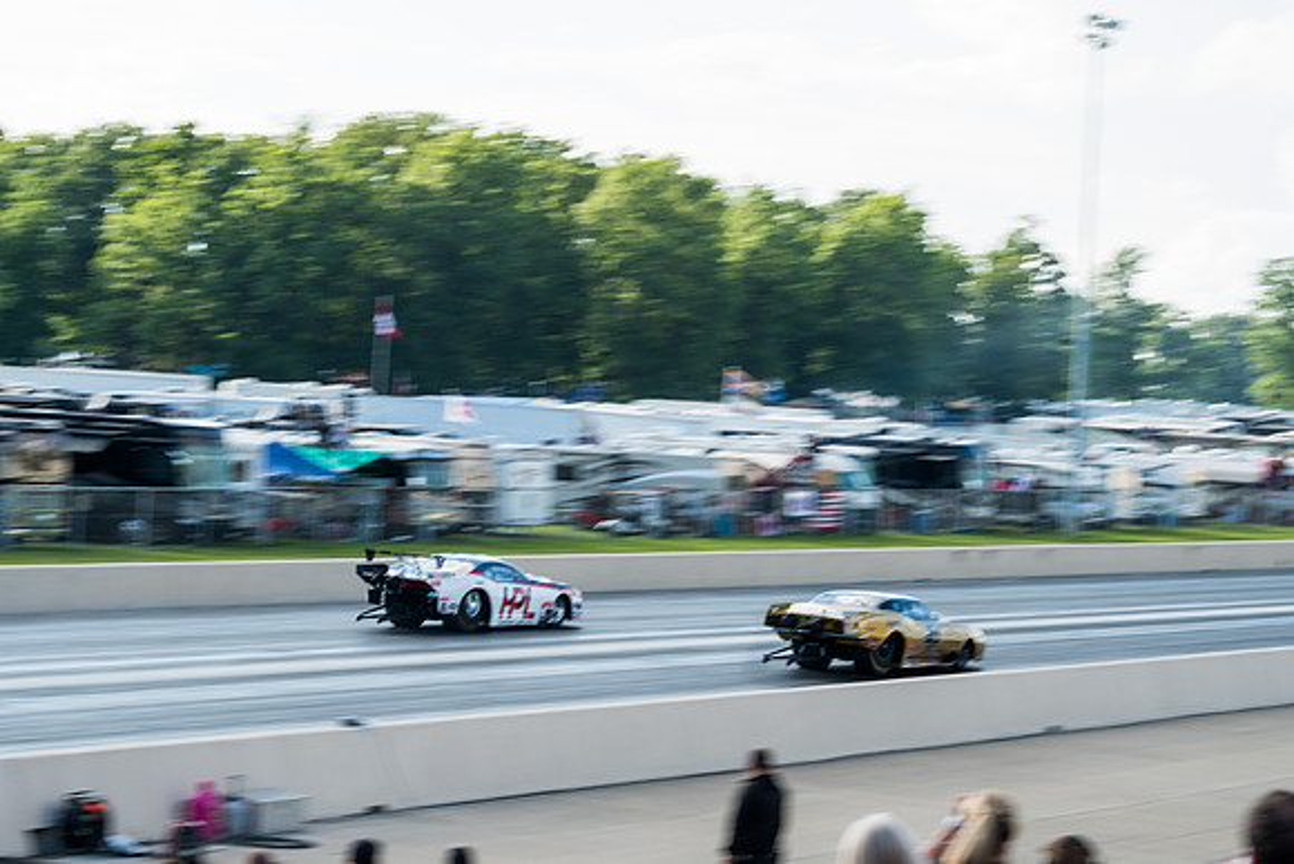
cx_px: 647
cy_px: 432
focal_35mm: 112
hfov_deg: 18.3
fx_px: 4027
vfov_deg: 12.2
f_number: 9
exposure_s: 1/200
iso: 400
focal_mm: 74.4
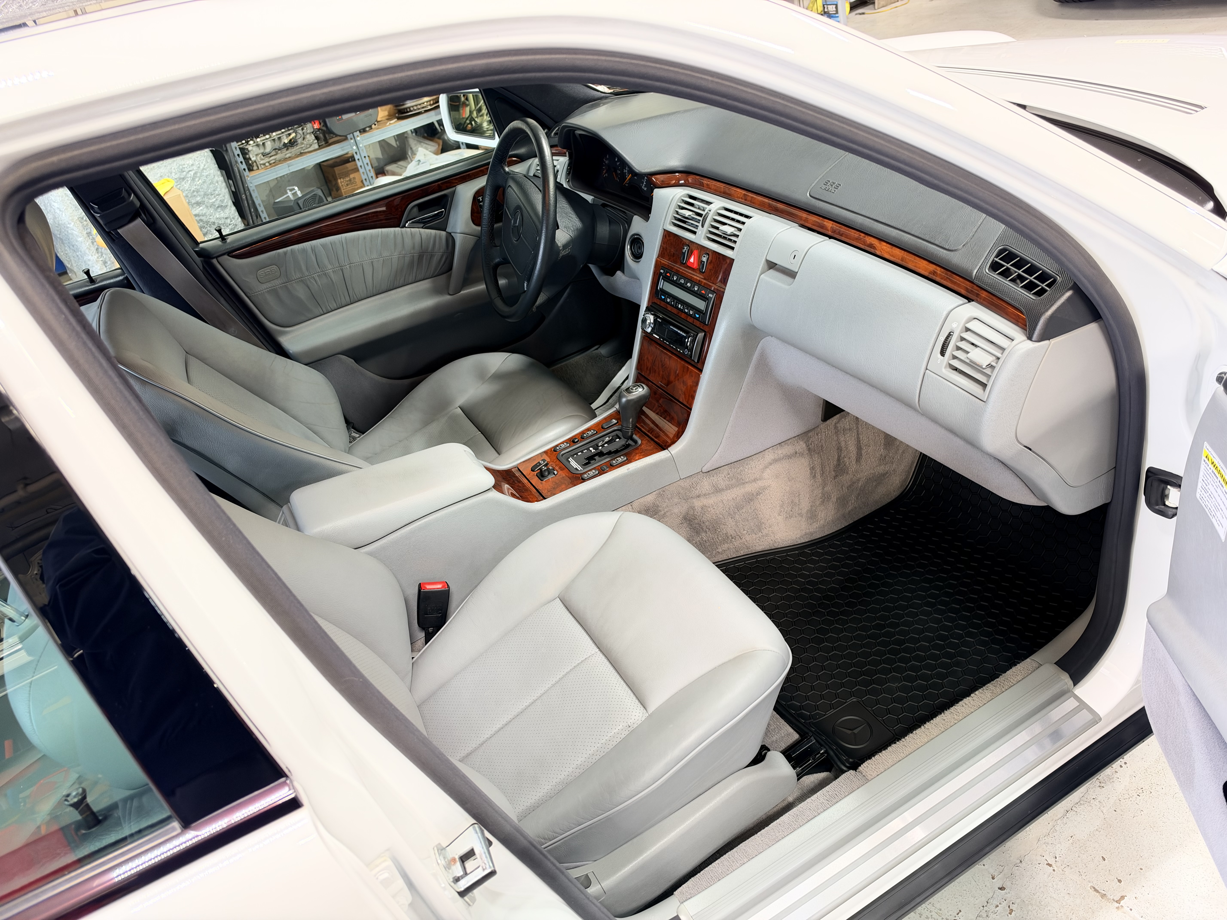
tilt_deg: -32.7
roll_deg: +14.3
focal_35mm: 24
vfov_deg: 56.8
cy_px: 460
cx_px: 614
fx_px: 851
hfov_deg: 71.6
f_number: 1.8
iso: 400
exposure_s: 1/56
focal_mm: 6.93
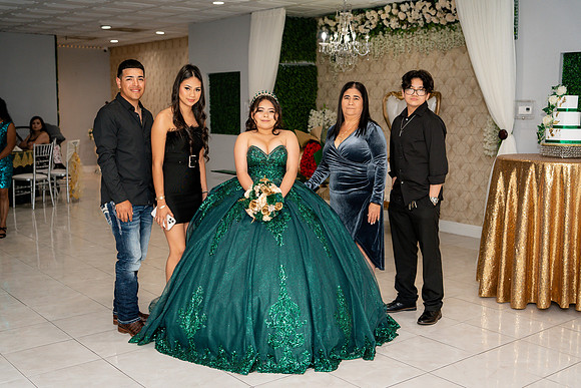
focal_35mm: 42
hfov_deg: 46.4
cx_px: 290
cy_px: 194
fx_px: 678
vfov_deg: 31.9
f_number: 2.8
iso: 800
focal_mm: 42
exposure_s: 1/250
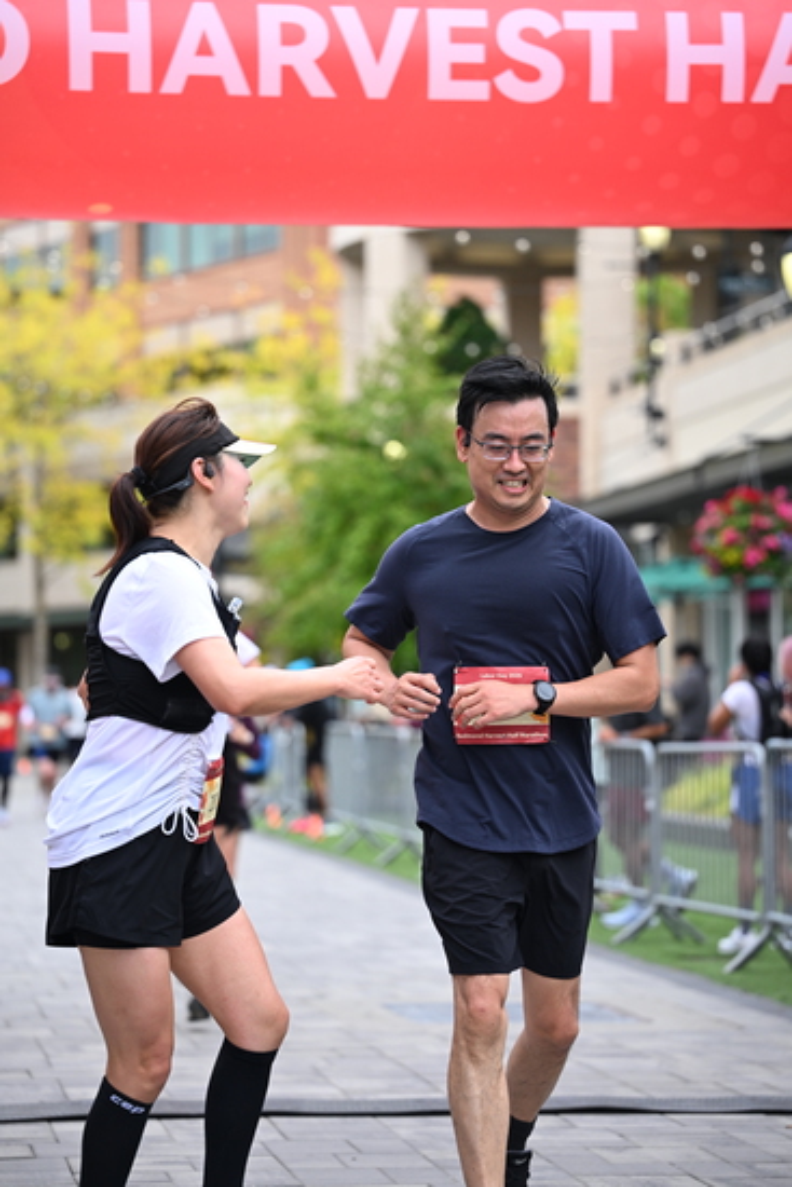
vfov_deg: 20.2
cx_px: 396
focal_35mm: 101
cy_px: 594
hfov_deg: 13.6
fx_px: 3331
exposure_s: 1/2000
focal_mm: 101
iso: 640
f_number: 2.8
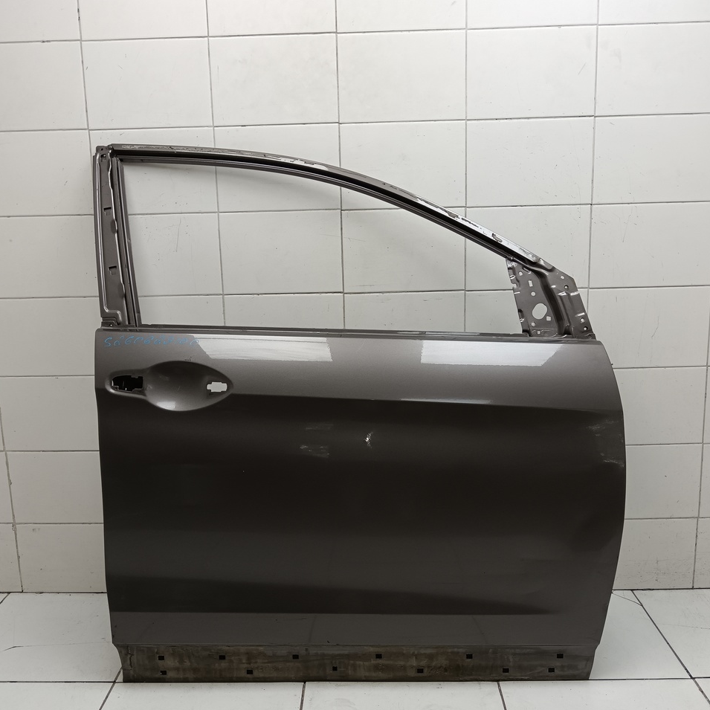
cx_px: 349
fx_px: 743
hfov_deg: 51.1
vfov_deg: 51.1
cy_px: 356
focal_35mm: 32
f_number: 1.9
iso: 288
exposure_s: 1/100
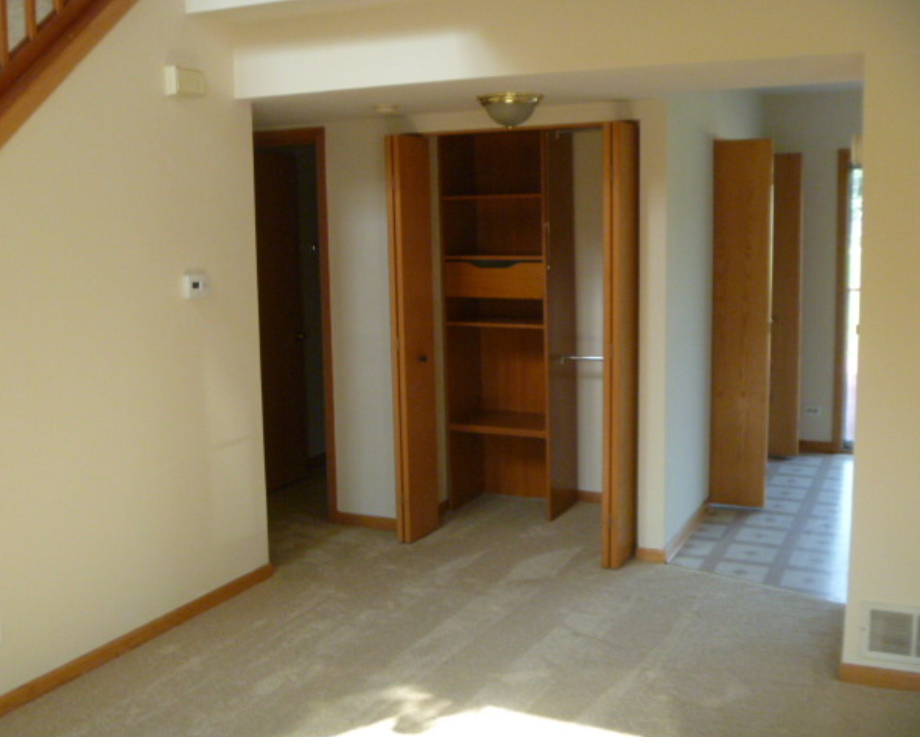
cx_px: 437
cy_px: 368
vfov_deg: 40.1
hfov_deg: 49.1
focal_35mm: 37
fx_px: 1008
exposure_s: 1/125
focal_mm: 6.3
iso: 400
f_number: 3.5
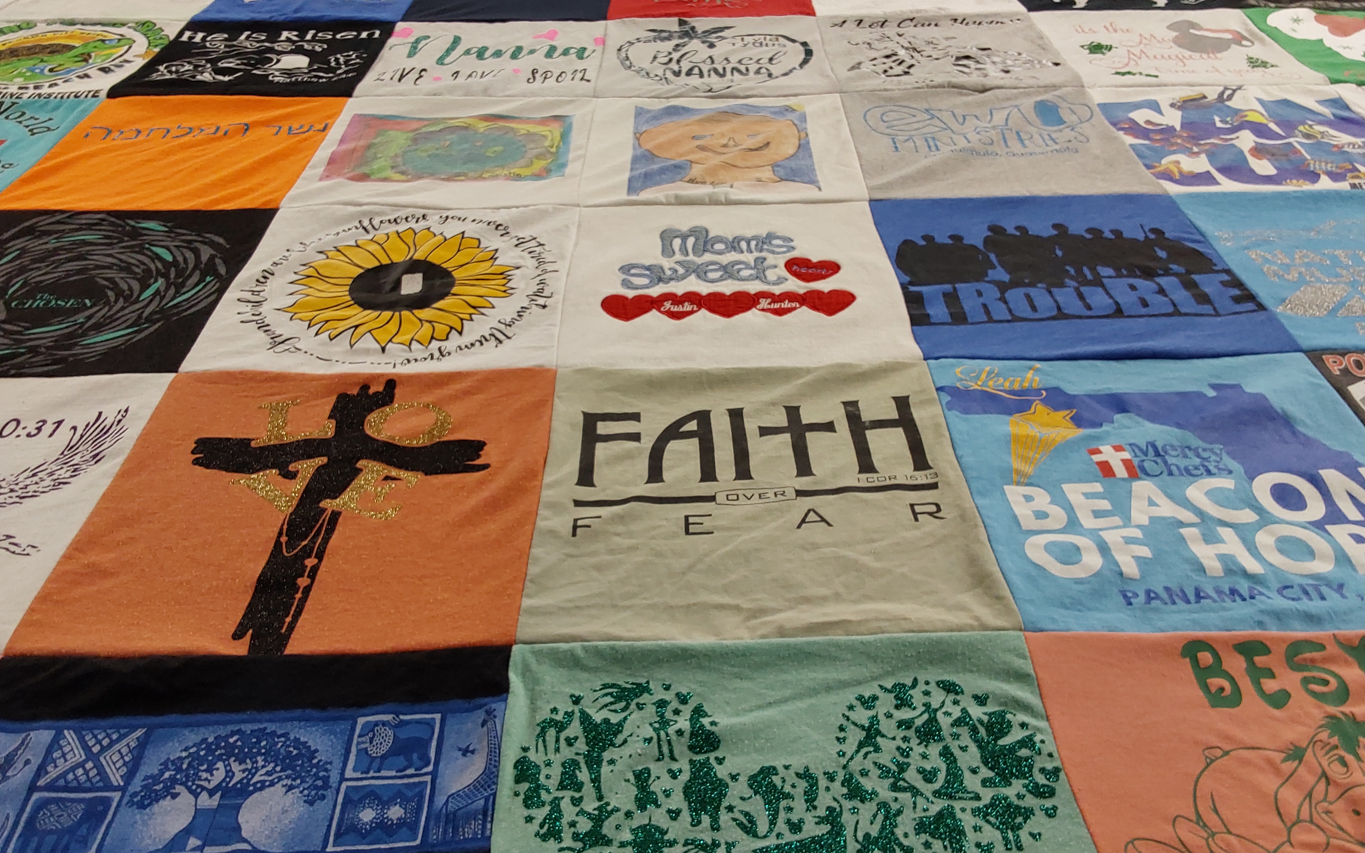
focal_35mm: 30
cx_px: 687
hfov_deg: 62.9
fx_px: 1116
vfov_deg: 41.8
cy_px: 439
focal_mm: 2.91
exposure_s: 1/60
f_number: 1.9
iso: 80
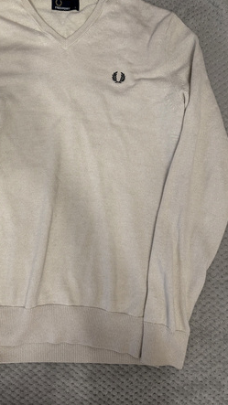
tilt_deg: -85.0
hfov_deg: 36.2
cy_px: 179
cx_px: 72
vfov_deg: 60.9
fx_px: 344
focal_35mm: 32
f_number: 1.6
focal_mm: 5.96
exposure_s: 1/50
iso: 160
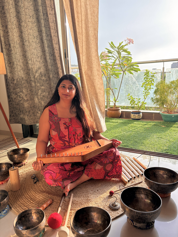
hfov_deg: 53.1
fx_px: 178
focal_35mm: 26
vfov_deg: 67.3
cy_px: 118
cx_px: 89
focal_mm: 5.96
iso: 64
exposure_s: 1/478
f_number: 1.6
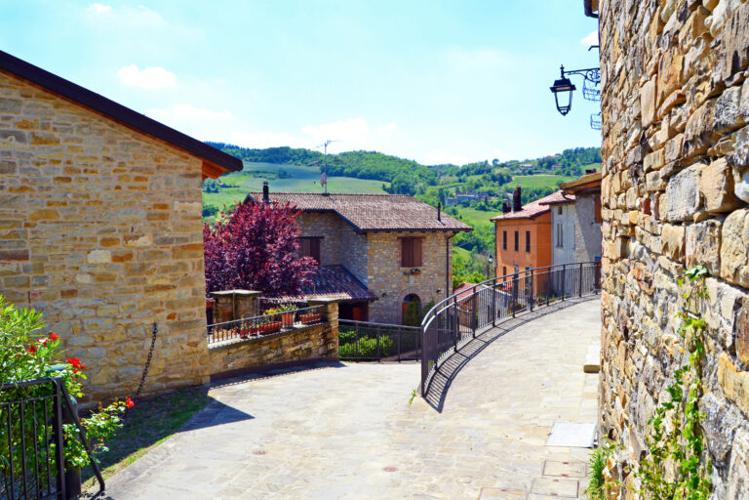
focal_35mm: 27
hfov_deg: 67.4
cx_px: 374
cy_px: 250
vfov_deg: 47.9
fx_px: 562
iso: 400
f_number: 11
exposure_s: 1/500
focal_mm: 18
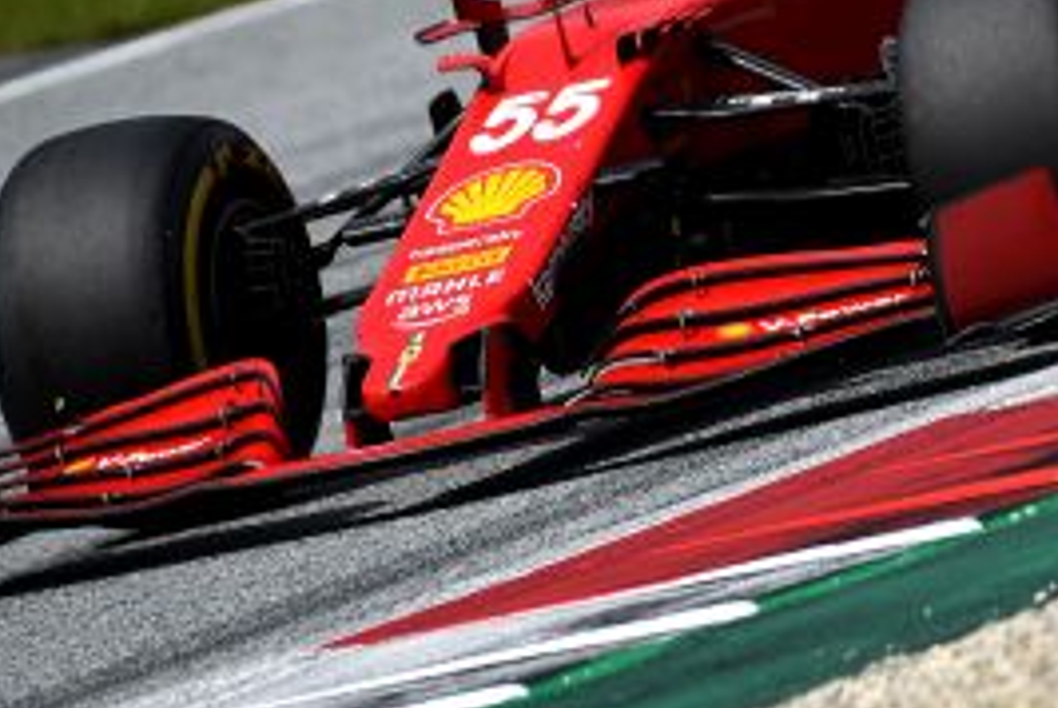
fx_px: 29833
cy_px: 72
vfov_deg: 1.4
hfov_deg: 2.0
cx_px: 919
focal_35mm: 1014
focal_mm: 450
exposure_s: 1/3200
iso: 400
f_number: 5.6
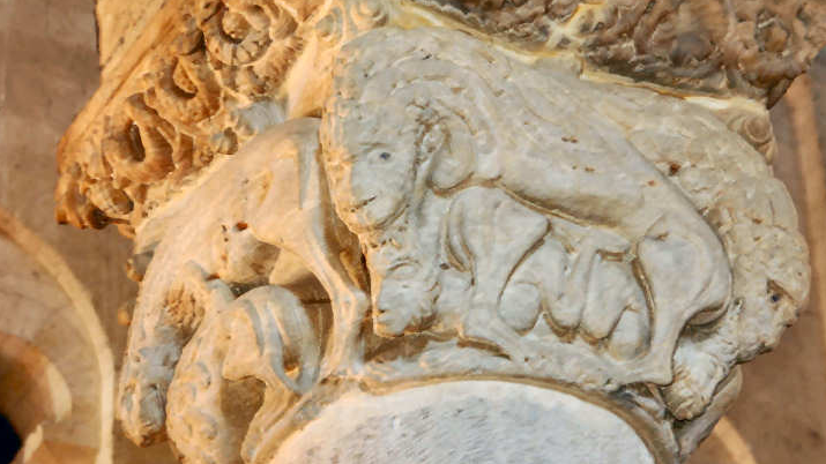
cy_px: 148
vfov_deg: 8.5
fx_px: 3126
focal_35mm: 143
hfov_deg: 15.0
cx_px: 464
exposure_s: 1/10
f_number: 5.3
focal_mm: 65
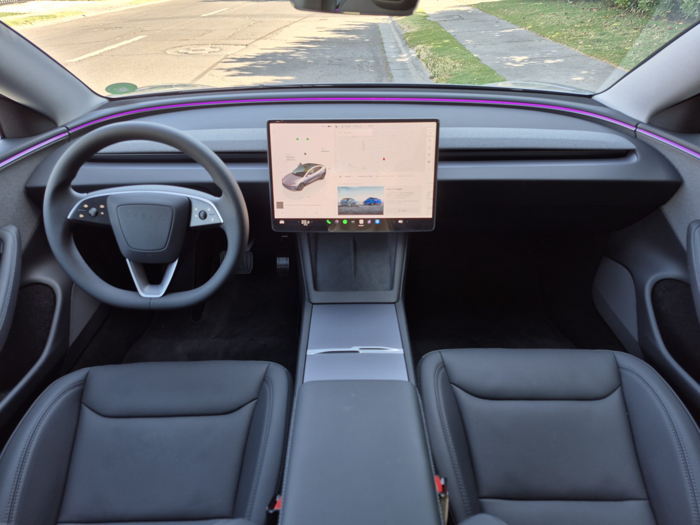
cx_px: 350
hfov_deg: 73.9
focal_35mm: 23
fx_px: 465
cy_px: 262
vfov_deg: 58.9
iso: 25
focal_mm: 5.4
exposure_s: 1/60
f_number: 1.8
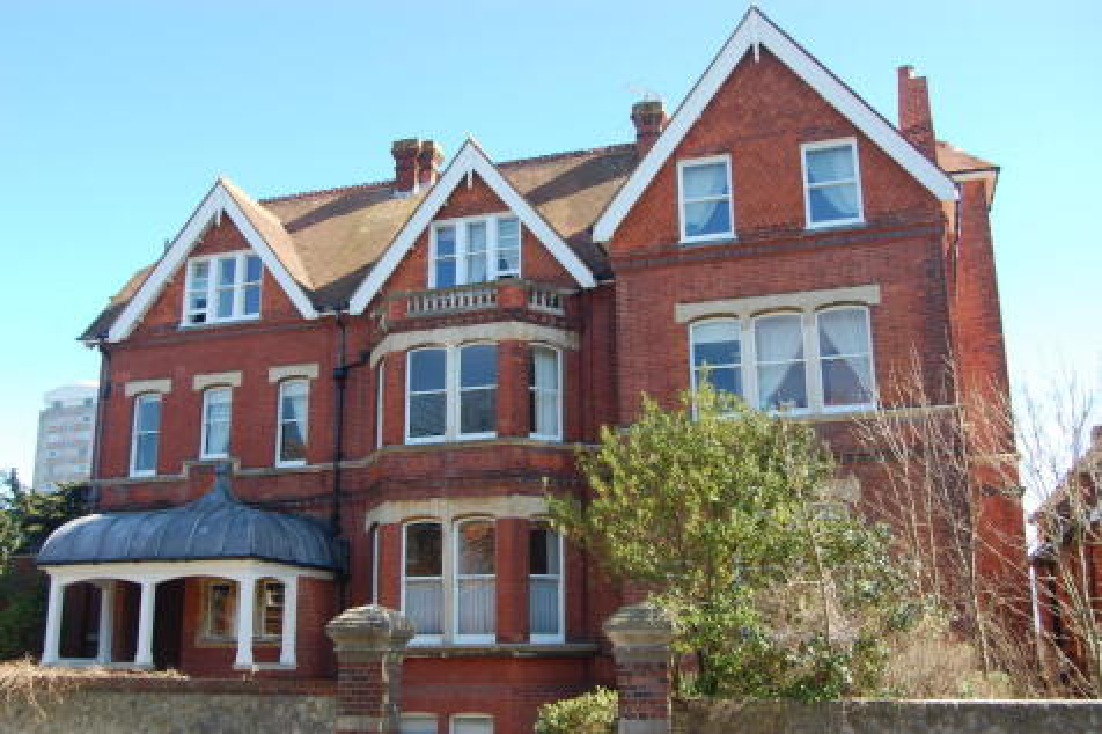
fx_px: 1102
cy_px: 367
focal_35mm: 36
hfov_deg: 53.1
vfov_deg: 36.8
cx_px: 551
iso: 200
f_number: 6.3
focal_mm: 24
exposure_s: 1/160
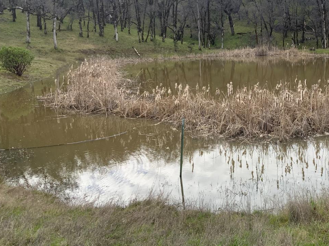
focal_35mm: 45
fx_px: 428
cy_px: 71
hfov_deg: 40.7
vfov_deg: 31.8
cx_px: 251
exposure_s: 1/1076
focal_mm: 3
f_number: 1.8
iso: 16
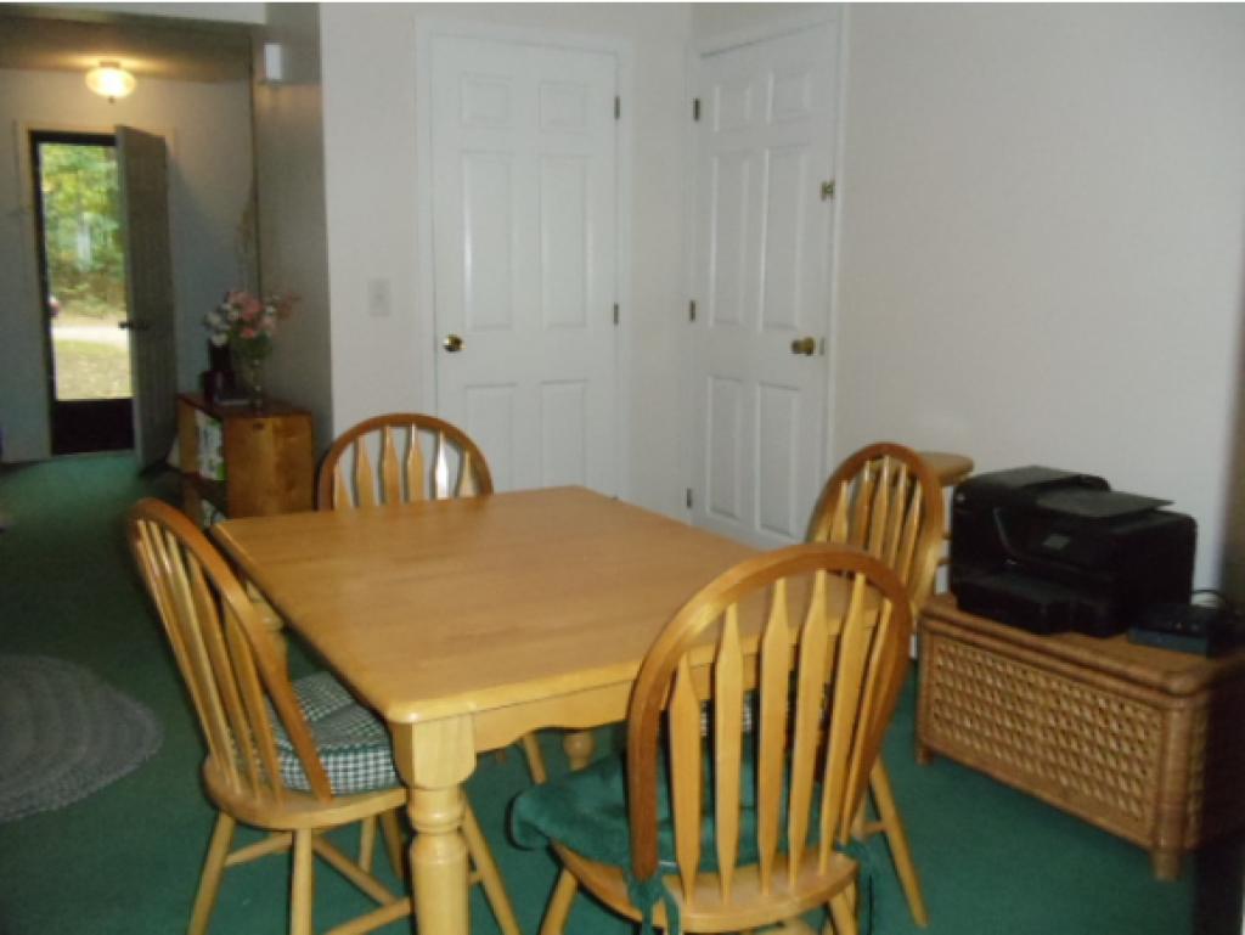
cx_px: 622
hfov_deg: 42.9
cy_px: 468
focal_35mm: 44
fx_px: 1583
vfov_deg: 32.9
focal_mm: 6
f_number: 7.1
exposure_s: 1/30
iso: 1600
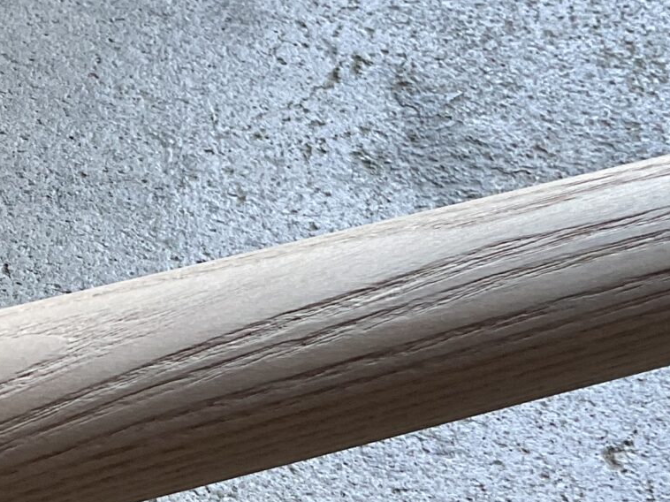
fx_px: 1896
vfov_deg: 14.9
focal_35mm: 98
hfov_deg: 18.6
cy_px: 479
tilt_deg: -52.1
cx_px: -202
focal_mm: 3
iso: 64
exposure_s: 1/81
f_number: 1.8
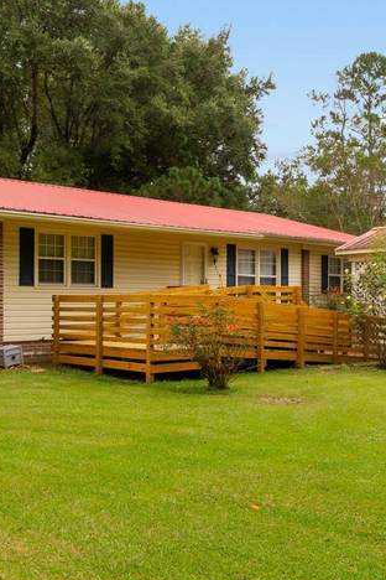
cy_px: 288
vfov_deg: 47.4
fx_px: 659
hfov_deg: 32.2
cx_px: 110
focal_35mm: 41
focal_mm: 10
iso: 100
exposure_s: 1/160
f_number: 6.3
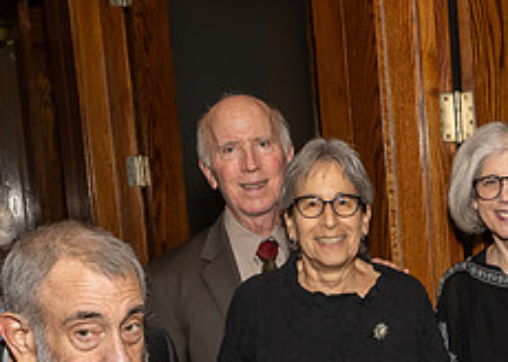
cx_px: 482
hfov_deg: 24.5
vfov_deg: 17.8
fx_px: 1125
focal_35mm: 78
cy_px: 370
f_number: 9
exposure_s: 1/250
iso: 500
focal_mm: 24.5
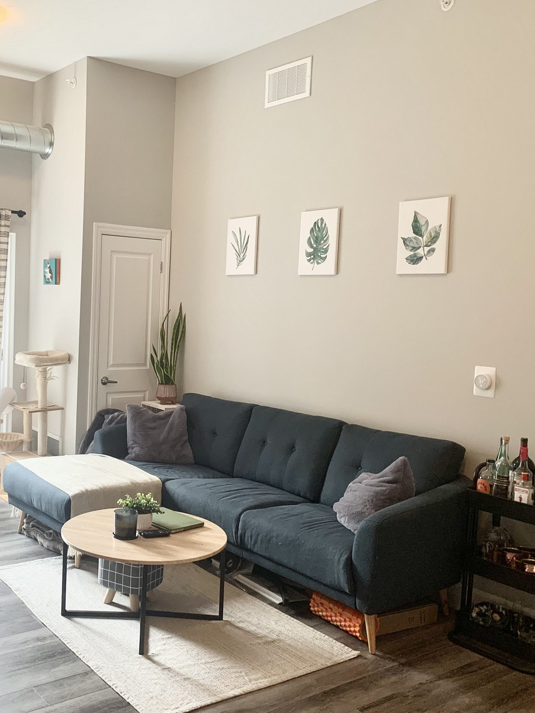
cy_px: 356
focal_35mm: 35
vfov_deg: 52.6
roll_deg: -4.0
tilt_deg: -2.2
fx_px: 721
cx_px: 138
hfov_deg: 39.7
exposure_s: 1/120
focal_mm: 4.25
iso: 64
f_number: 1.8
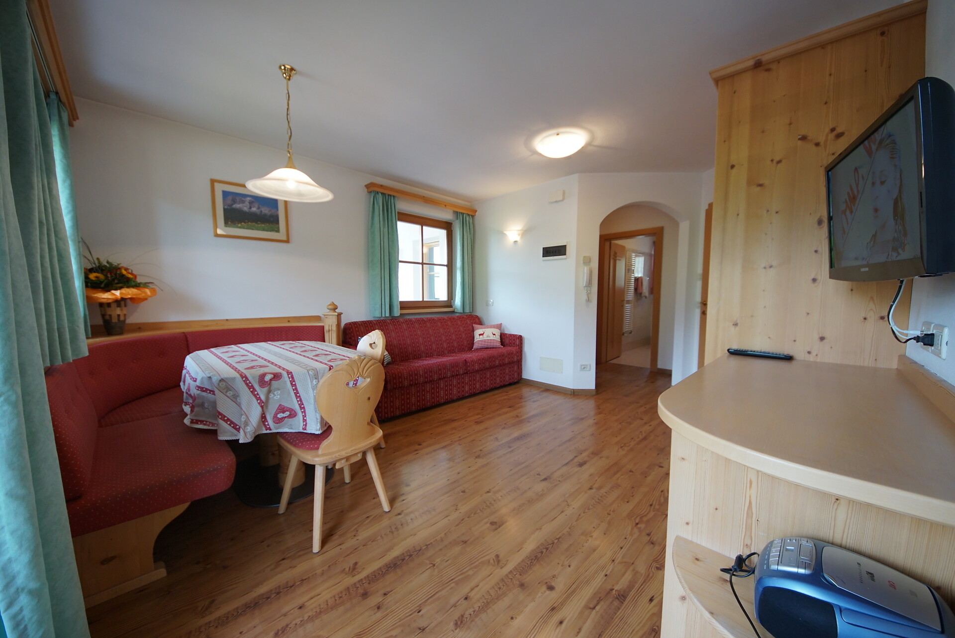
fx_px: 318
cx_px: 478
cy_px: 319
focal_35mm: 12
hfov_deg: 112.6
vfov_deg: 90.1
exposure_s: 1/60
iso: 400
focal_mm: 8
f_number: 4.5
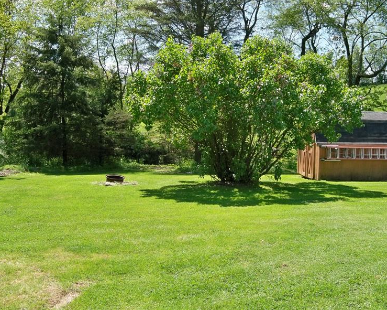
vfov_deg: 40.1
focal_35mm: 37
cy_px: 153
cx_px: 198
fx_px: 424
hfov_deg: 49.1
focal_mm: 6.2
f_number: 3.5
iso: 80
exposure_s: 1/500
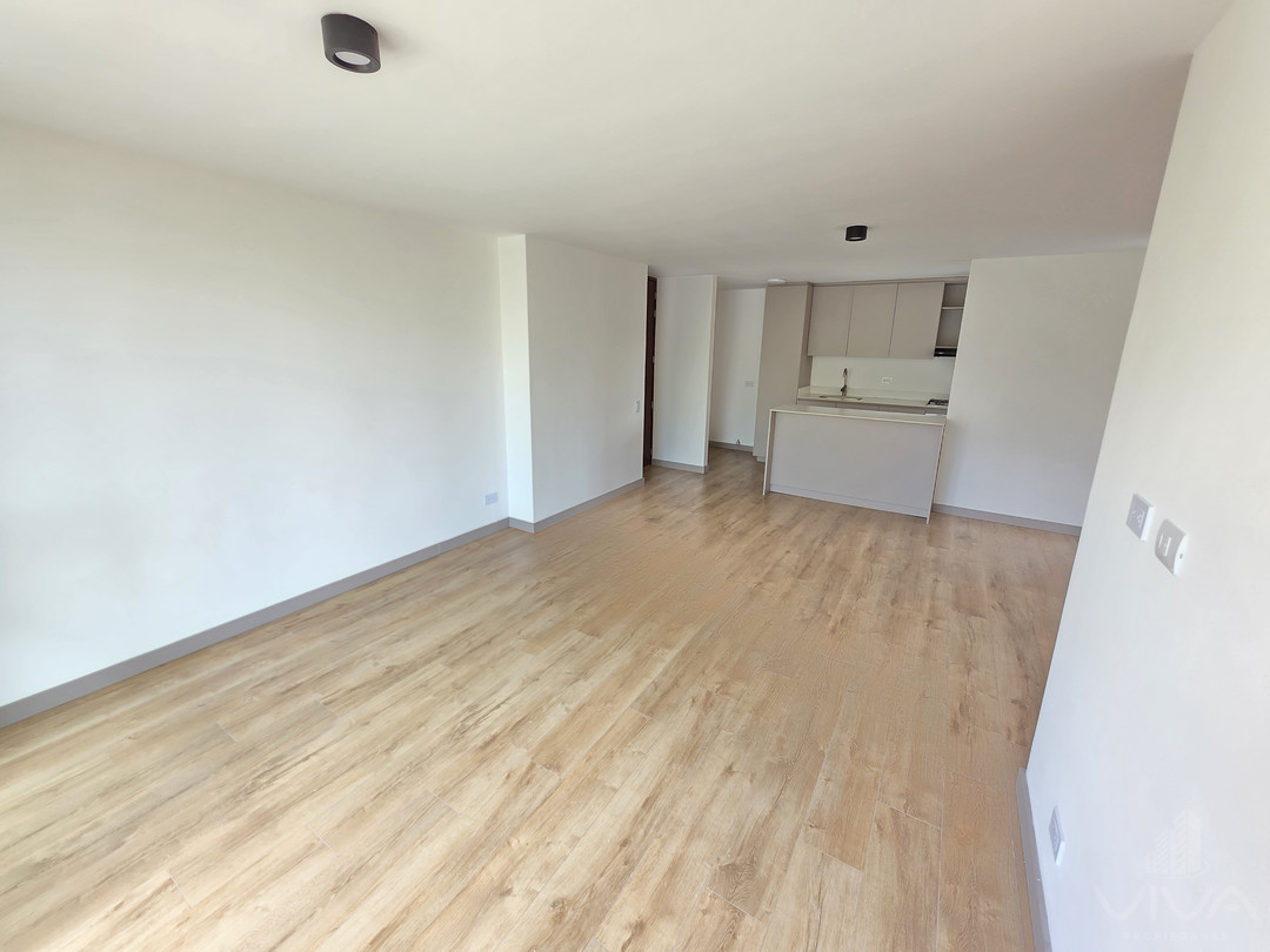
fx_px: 477
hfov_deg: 106.2
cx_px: 635
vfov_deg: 89.9
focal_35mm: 13
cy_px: 476
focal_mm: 2.2
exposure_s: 1/120
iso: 125
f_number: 1.9
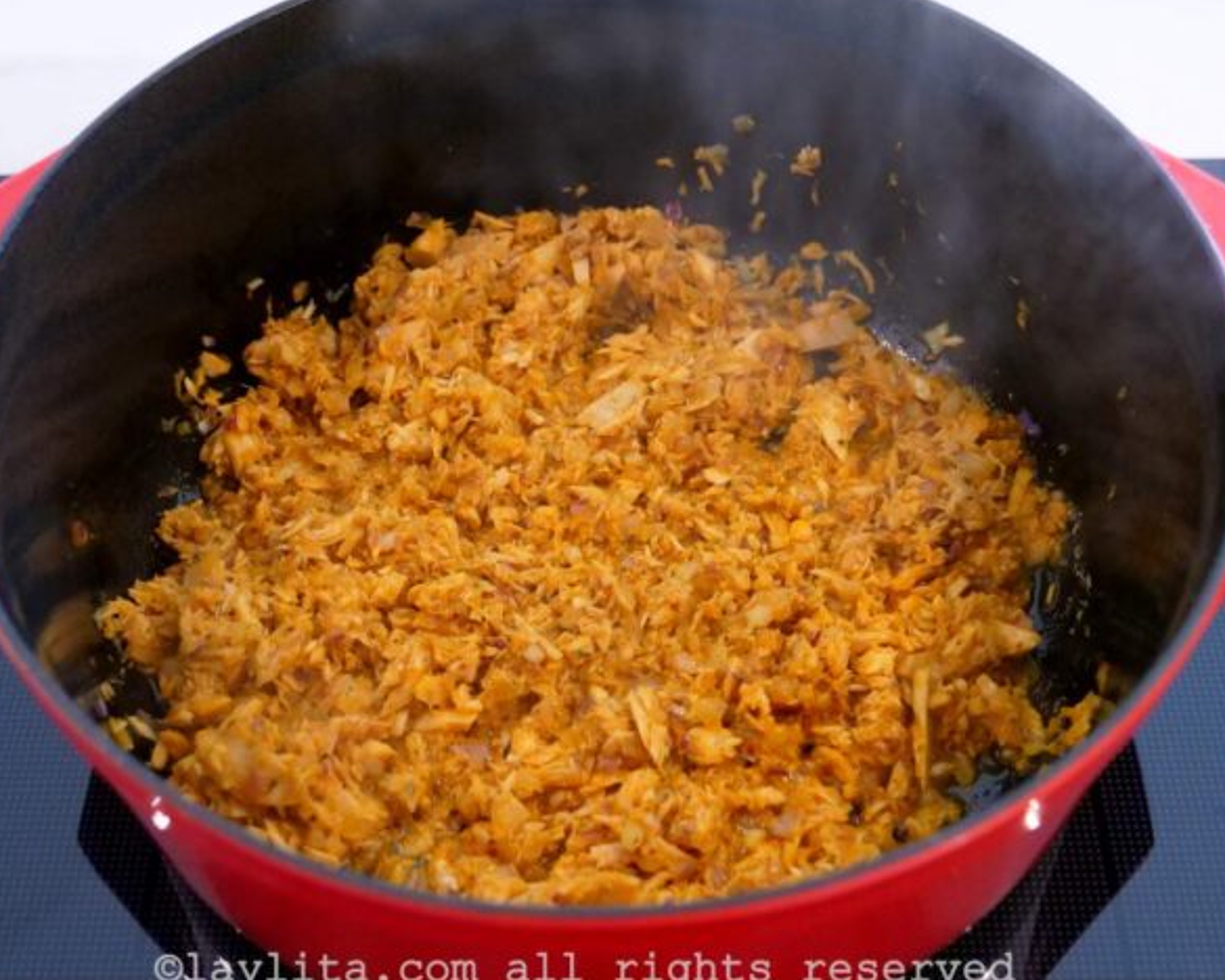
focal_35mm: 47
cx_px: 614
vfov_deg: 32.1
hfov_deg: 39.5
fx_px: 1704
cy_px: 494
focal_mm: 22
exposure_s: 1/50
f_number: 3.3
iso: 3200
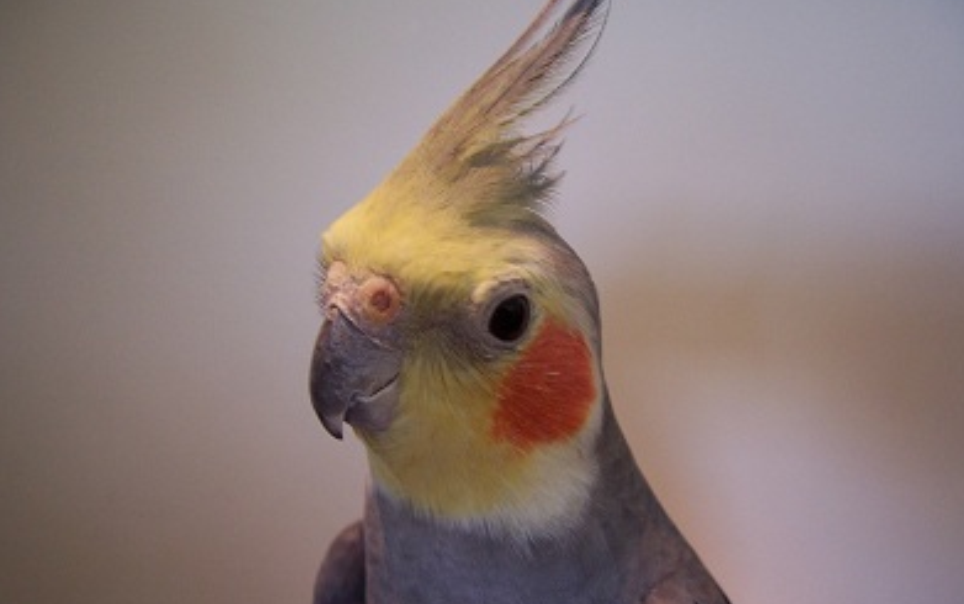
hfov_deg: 50.4
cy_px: 355
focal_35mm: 39
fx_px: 1025
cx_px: 491
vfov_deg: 32.7
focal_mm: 6
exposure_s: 1/30
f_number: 3
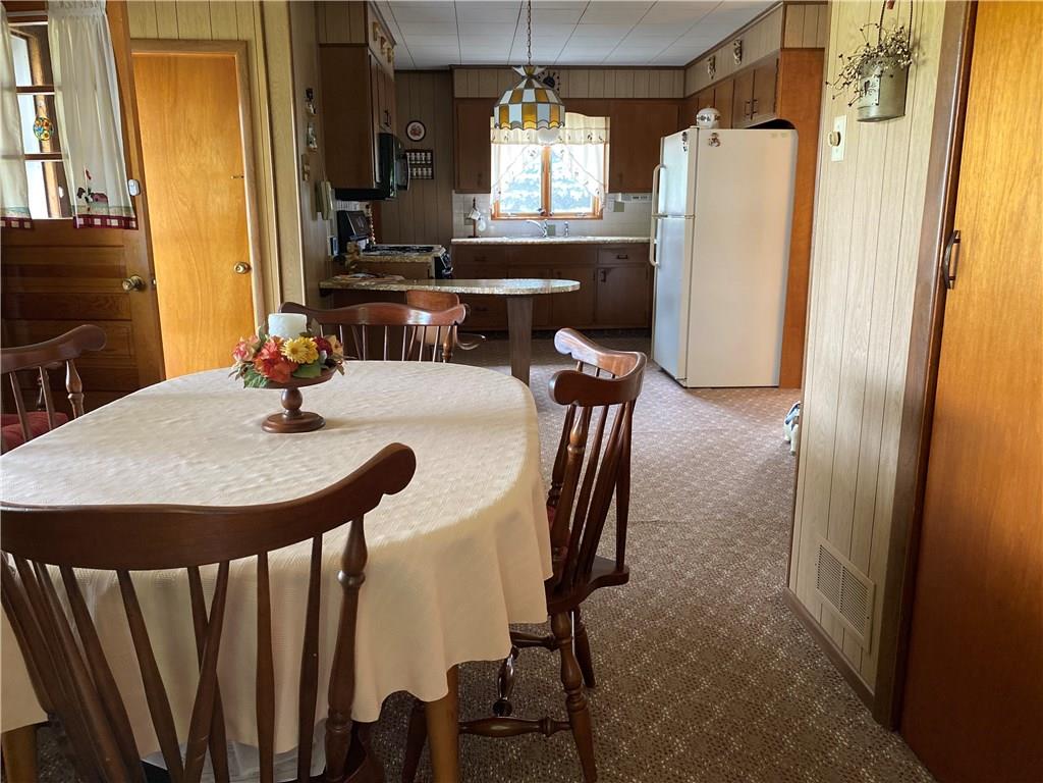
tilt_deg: -12.2
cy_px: 392
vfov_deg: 53.1
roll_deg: +0.1
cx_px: 522
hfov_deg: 67.3
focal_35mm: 26
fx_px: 783
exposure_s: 1/60
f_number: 1.8
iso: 320
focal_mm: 4.25
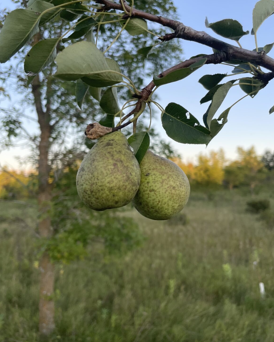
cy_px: 158
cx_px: 141
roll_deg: +0.8
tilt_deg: +5.0
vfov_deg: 62.1
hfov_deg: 51.5
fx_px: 284
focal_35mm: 28
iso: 32
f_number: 1.6
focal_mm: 4.2
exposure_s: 1/532
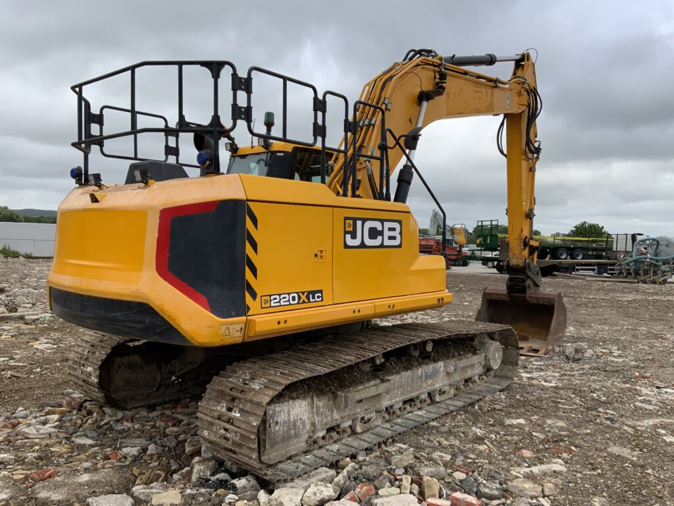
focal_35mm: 29
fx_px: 565
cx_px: 337
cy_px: 253
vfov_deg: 48.2
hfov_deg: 61.7
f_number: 1.8
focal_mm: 3
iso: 16
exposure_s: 1/829
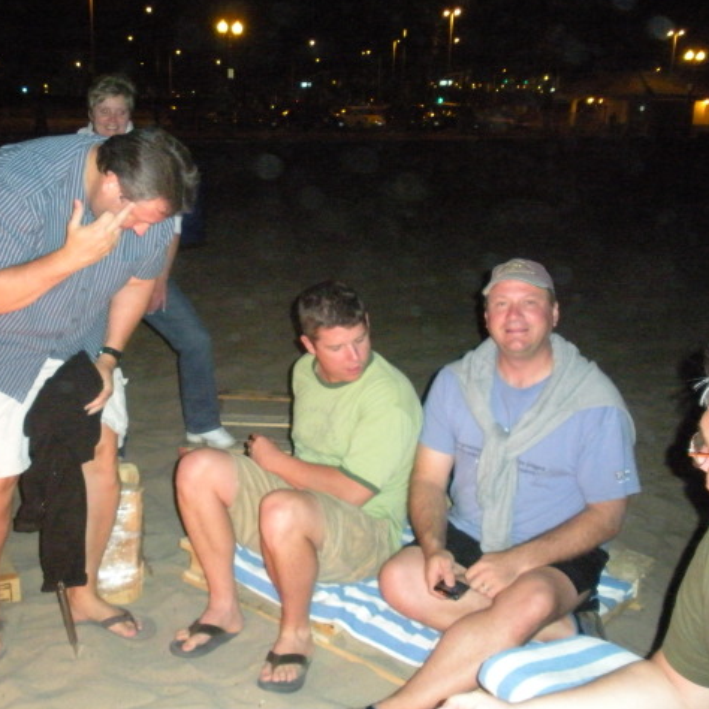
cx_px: 268
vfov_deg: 39.2
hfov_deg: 38.9
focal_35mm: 43
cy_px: 352
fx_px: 996
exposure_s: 1/60
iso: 800
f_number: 3.5
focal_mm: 6.3
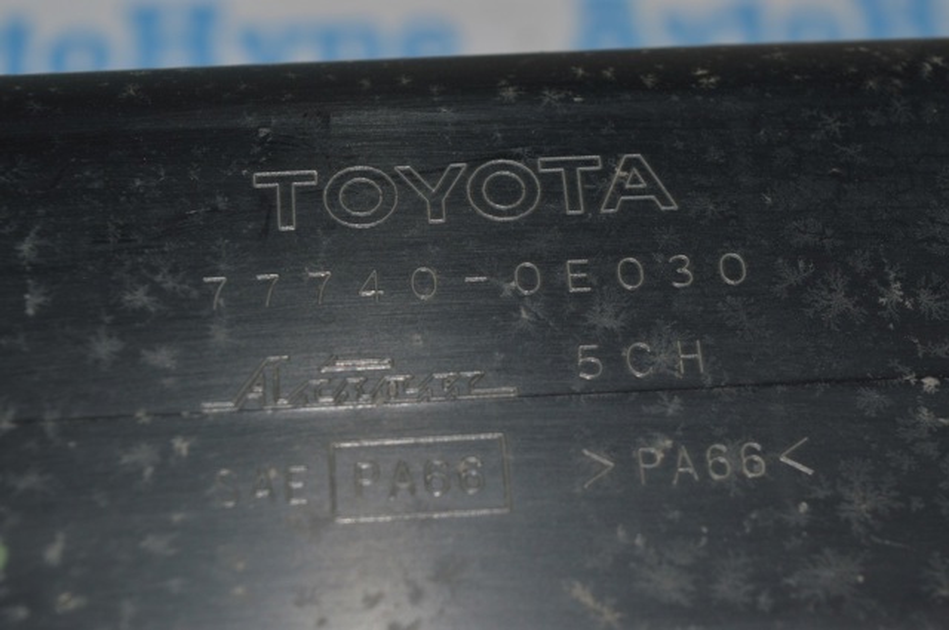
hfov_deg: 24.6
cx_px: 474
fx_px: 2172
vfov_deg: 16.5
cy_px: 315
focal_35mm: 82
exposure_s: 1/60
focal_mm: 55
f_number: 8
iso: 100
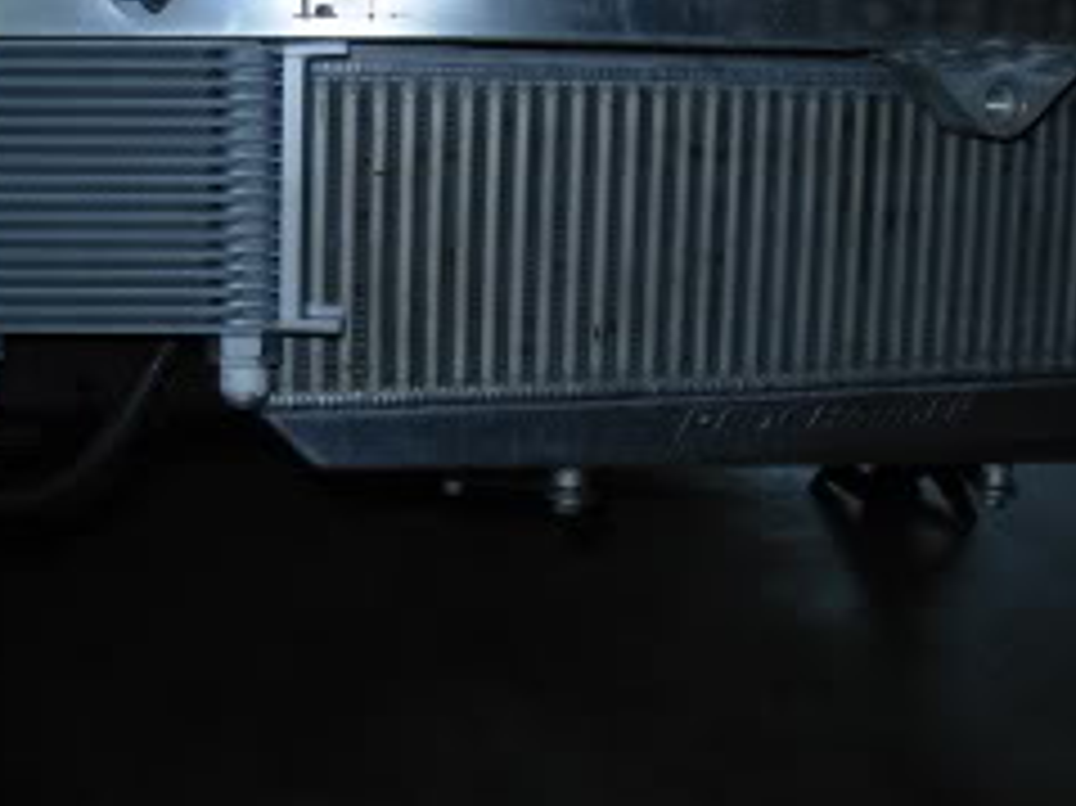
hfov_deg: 34.3
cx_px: 581
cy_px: 266
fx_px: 1740
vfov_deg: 25.9
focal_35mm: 56
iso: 50
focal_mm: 6.3
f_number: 2.9
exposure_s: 1/32
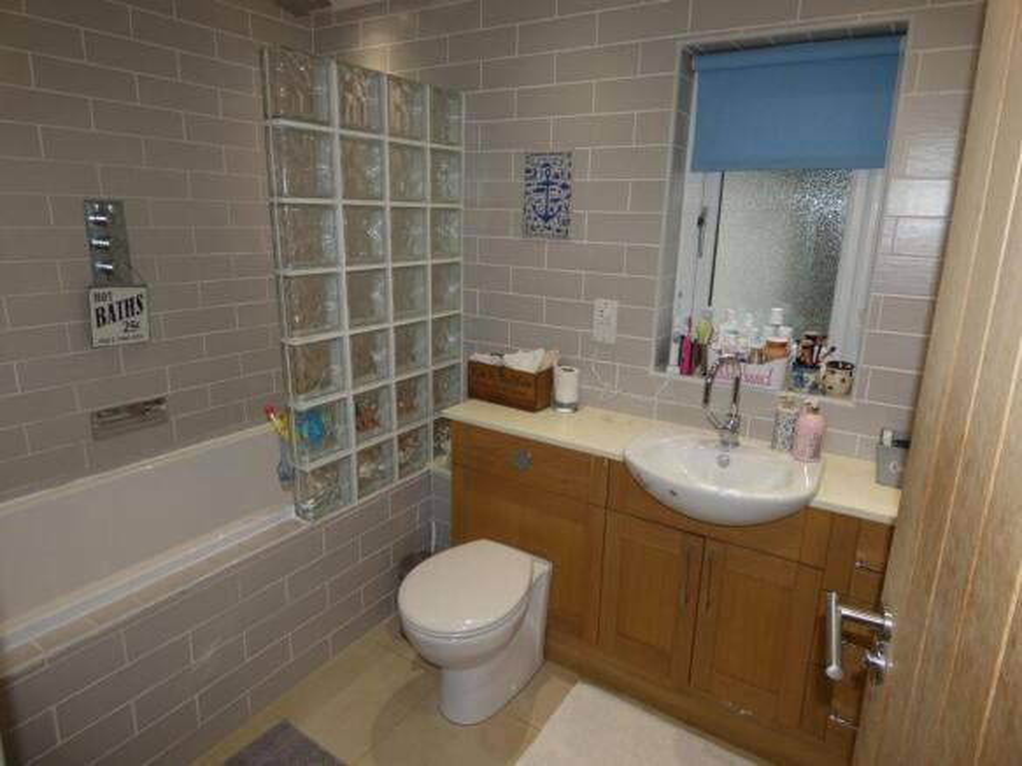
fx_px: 590
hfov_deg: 81.8
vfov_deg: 66.0
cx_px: 511
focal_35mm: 20
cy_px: 383
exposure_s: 1/50
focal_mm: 3.6
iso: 80
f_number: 2.8
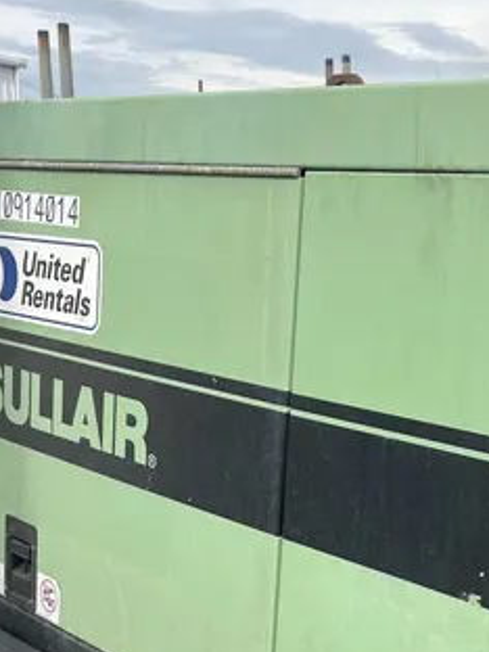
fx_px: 1149
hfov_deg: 23.8
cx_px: 372
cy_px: 478
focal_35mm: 61
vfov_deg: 31.2
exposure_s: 1/3876
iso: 50
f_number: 1.6
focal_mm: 5.1
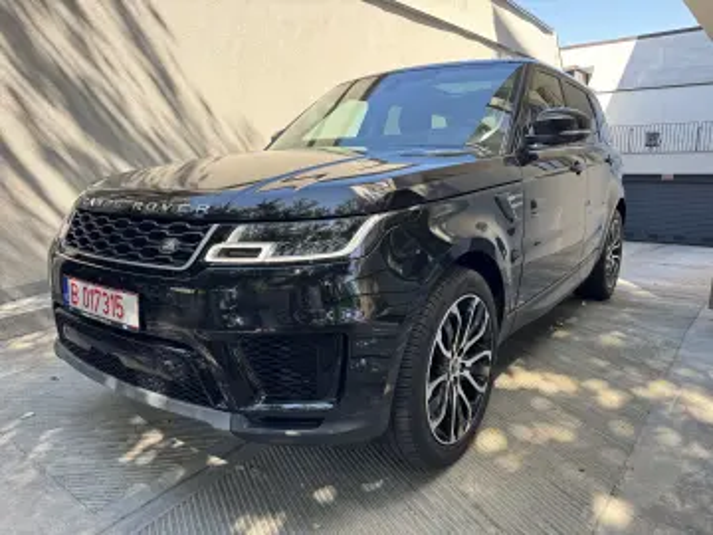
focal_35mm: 24
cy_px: 268
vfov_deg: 56.8
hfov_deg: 71.6
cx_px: 356
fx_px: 494
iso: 80
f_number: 1.78
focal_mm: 6.76
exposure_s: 1/202
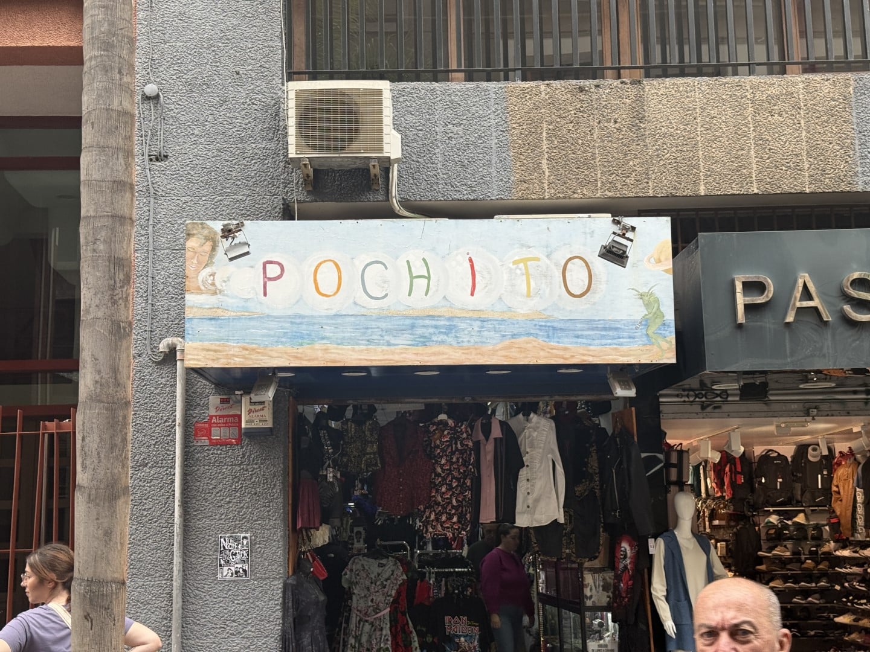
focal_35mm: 48
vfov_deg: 30.3
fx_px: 1206
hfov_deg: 39.7
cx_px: 435
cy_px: 326
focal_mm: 6.76
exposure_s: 1/156
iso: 50
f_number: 1.78
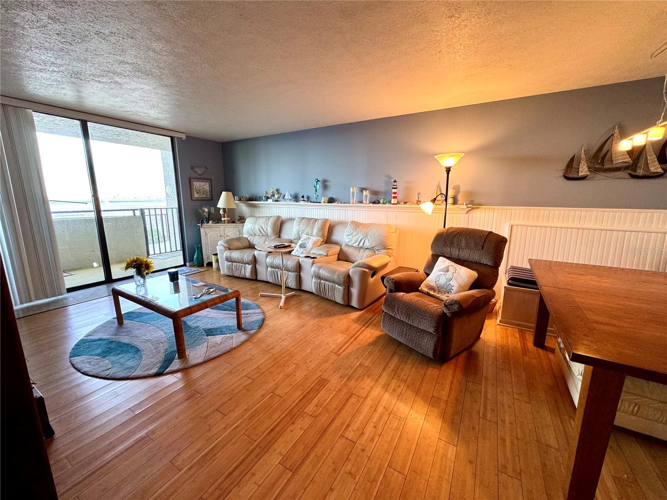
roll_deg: -1.0
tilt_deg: -12.1
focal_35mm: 14
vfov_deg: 85.7
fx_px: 270
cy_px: 250
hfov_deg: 102.1
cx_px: 334
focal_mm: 2.22
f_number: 2.2
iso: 160
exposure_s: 1/60
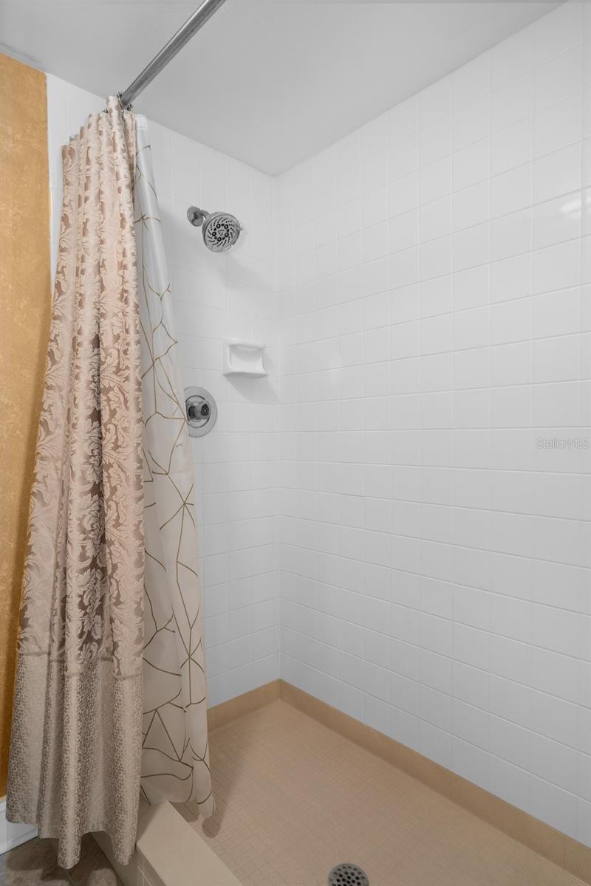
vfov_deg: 90.0
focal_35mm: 18
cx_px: 296
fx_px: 443
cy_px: 443
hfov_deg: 67.4
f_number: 8
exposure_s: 4
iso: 320
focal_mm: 18
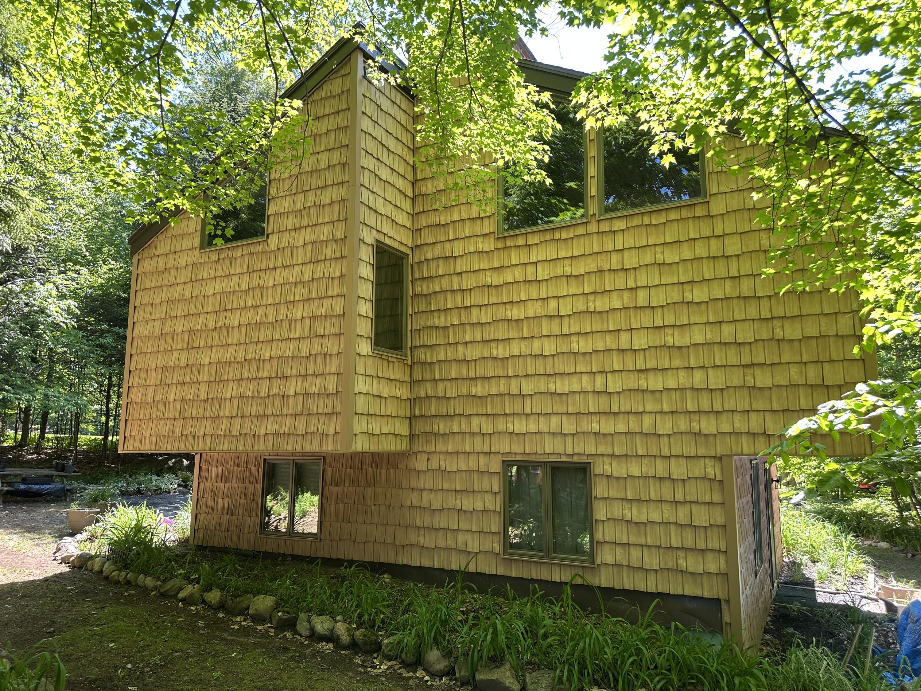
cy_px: 346
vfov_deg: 56.8
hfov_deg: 71.6
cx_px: 460
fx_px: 639
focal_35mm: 24
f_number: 1.78
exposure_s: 1/210
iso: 80
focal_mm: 6.86
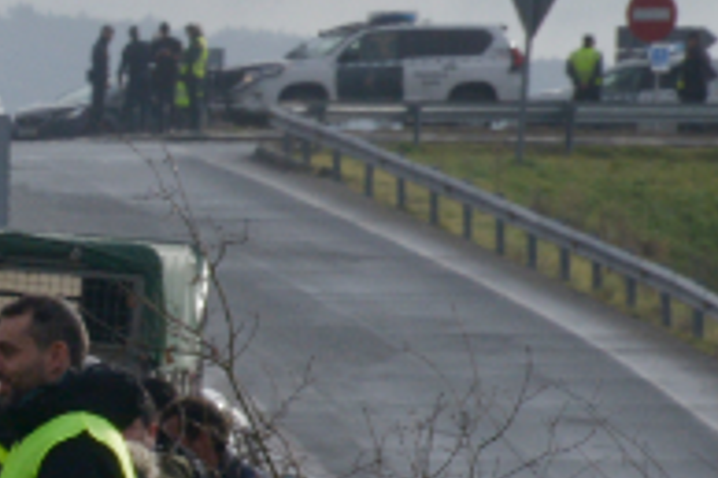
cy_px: 182
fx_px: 23474
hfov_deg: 1.7
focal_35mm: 1178
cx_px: -1392
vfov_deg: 1.2
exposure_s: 1/200
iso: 400
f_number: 22
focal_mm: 190
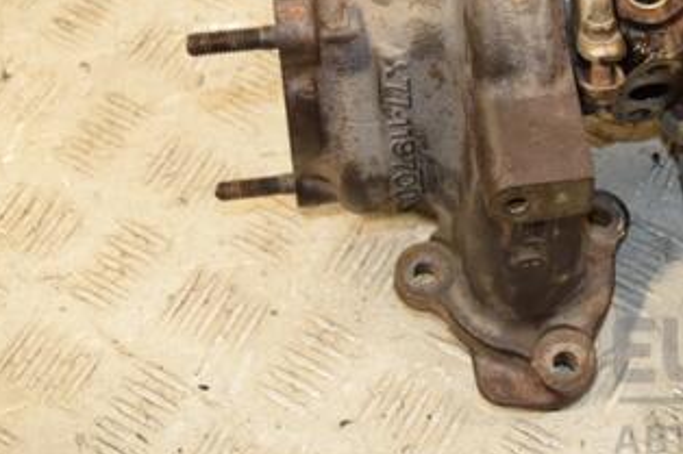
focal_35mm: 86
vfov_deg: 15.7
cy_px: 61
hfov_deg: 23.2
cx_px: 572
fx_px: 1631
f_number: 6.3
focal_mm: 30
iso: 800
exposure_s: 1/200
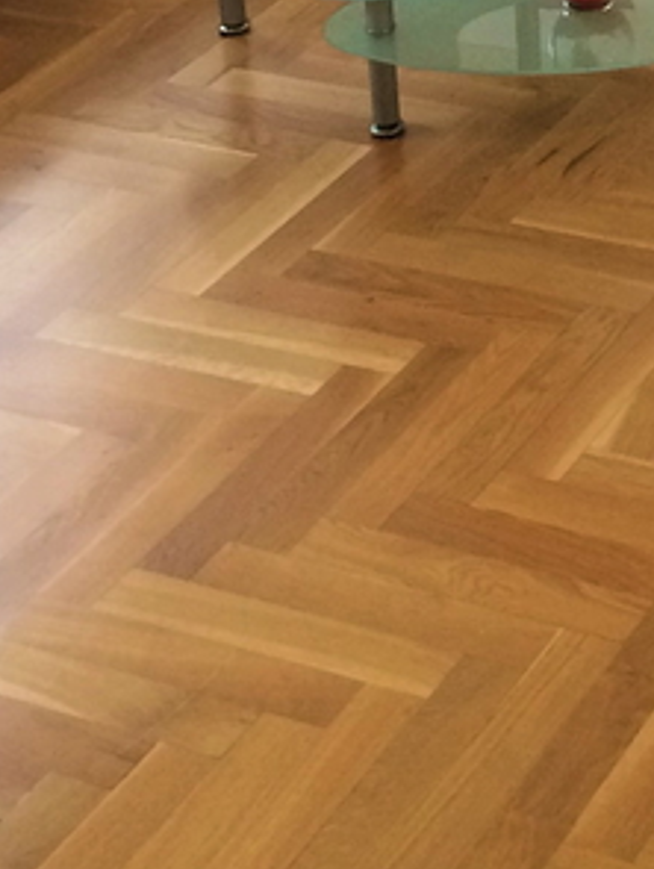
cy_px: -595
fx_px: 2664
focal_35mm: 106
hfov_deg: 13.6
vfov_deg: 16.2
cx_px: 790
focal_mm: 4.15
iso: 80
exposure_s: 1/33
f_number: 2.2
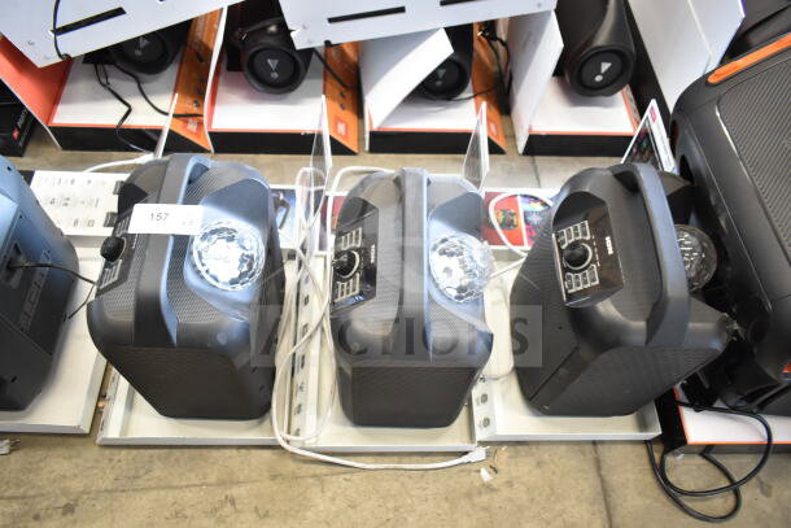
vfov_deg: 48.0
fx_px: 593
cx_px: 396
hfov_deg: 67.4
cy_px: 264
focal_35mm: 27
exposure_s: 1/50
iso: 1600
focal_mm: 18
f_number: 3.5
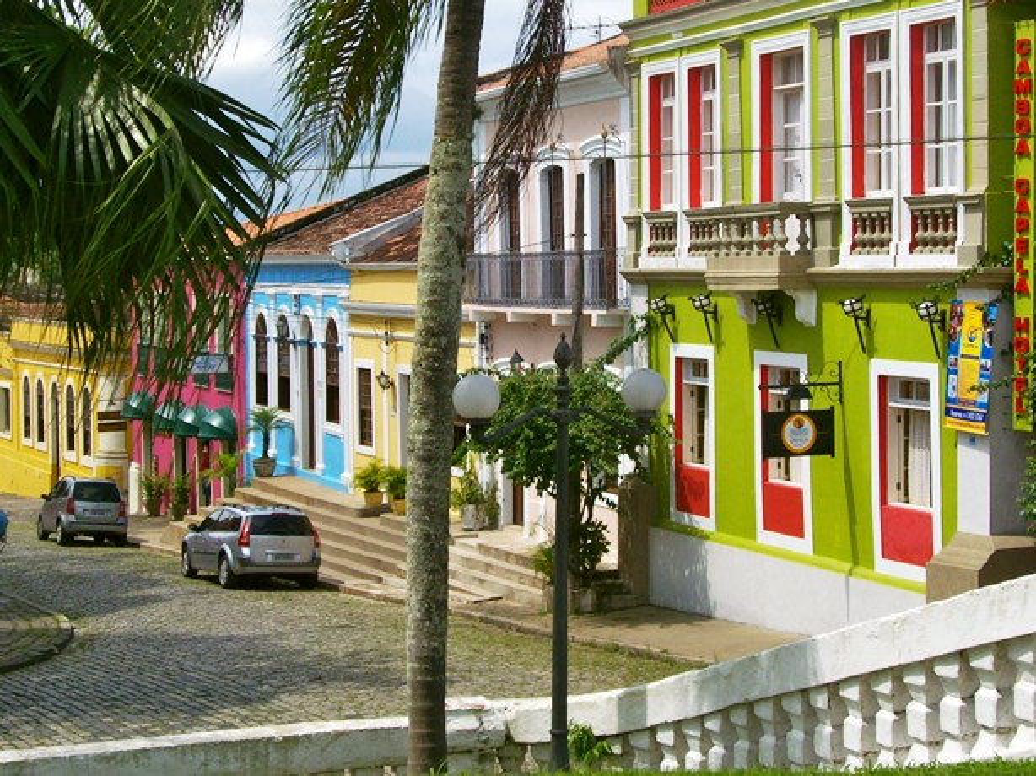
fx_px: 1675
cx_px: 518
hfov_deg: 34.4
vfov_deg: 26.1
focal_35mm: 56
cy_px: 388
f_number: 6
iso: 80
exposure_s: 1/334
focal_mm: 9.4
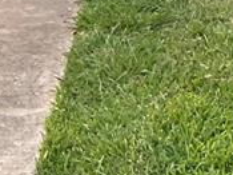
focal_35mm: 170
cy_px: -244
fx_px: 1143
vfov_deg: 8.1
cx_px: 418
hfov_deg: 10.9
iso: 64
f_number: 1.8
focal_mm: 3
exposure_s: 1/60
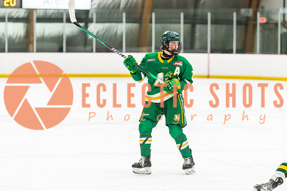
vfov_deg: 7.7
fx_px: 1431
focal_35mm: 179
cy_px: 99
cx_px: 196
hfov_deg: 11.4
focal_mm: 130
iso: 3200
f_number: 2.8
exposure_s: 1/800
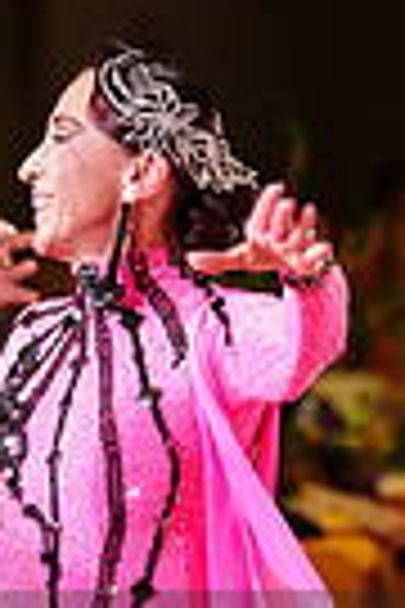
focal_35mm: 454
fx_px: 7661
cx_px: -164
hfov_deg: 3.0
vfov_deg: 4.5
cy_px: 743
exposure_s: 1/640
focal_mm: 106
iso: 2500
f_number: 2.8
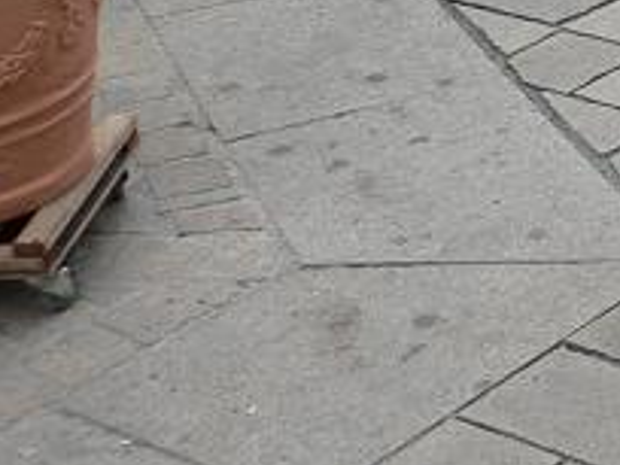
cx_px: 1112
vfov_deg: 10.3
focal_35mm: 141
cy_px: -131
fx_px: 2525
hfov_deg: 12.7
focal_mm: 6
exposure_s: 1/160
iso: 80
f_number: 4
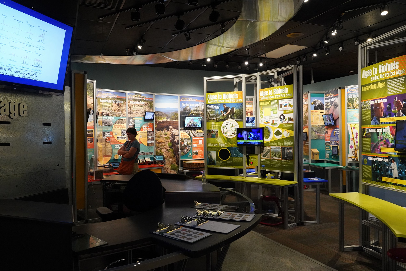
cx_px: 203
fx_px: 316
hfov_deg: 65.5
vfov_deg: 46.4
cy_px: 136
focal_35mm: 28
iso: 6400
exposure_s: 1/100
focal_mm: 28
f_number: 10
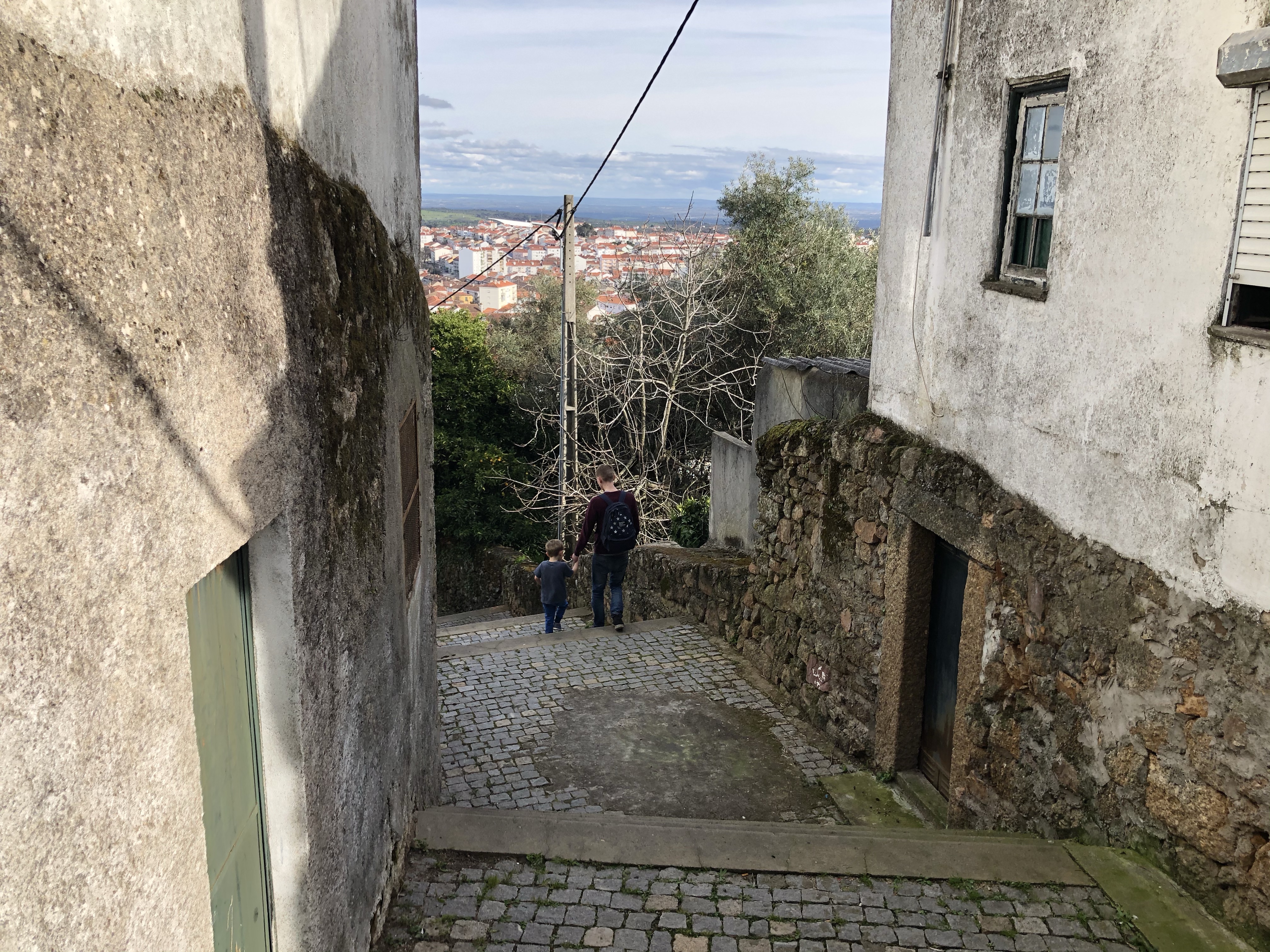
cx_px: 635
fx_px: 1027
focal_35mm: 28
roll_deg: -1.7
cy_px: 476
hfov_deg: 63.4
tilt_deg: -16.2
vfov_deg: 49.7
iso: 20
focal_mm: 3.99
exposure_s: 1/979
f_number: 1.8
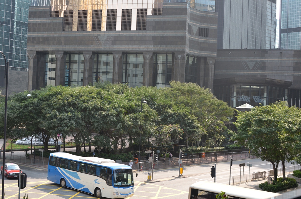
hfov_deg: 39.0
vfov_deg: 26.4
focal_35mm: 51
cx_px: 150
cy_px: 100
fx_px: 425
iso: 200
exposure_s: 1/160
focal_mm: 34
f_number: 6.3
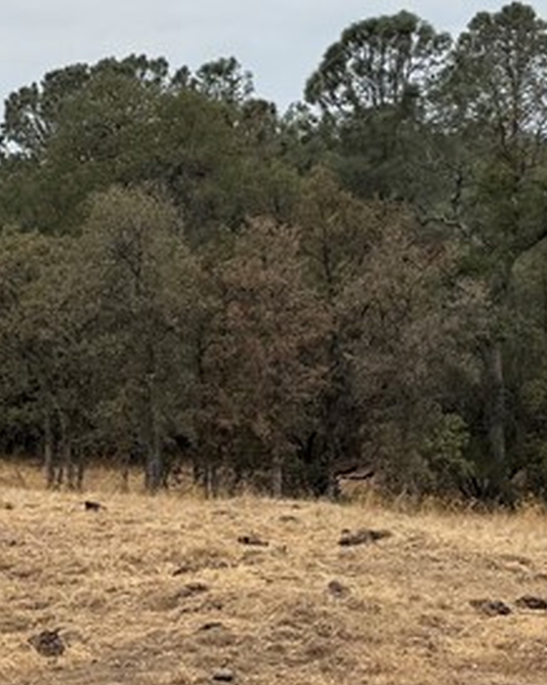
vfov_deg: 21.7
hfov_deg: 17.4
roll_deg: +1.6
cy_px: 361
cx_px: 261
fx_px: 1783
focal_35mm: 88
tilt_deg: -2.0
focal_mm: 6.76
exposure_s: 1/3953
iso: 80
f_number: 1.78
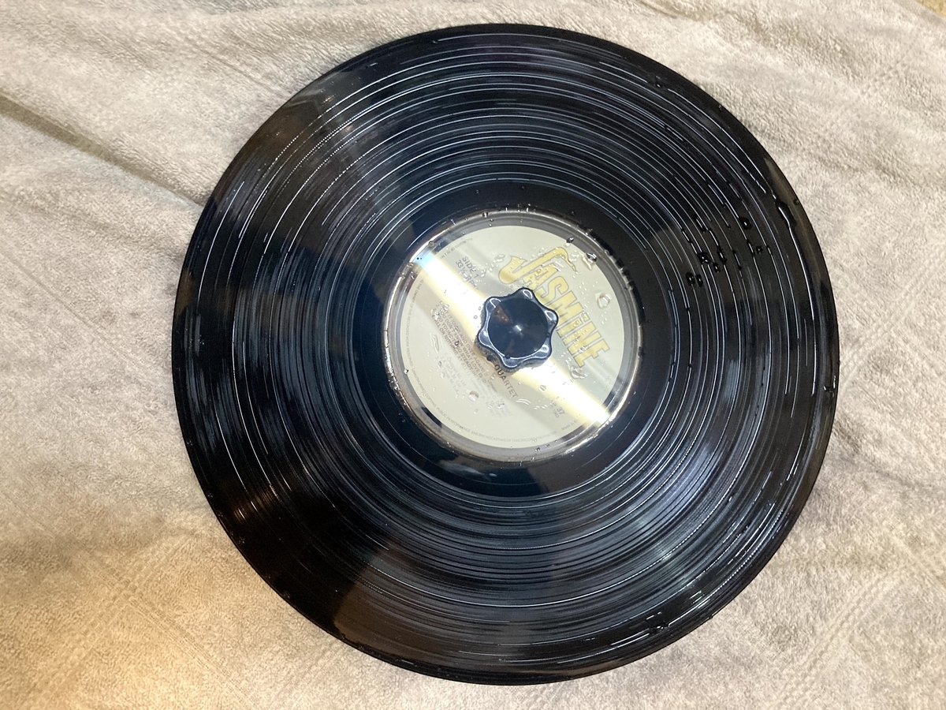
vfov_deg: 49.7
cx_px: 473
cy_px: 355
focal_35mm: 28
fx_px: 765
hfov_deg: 63.4
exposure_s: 1/40
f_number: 1.8
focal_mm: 3.99
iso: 320
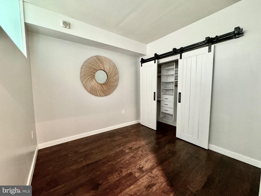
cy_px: 98
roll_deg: +0.4
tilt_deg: -5.4
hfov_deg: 102.1
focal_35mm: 14
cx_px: 130
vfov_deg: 85.7
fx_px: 106
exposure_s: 1/60
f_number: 2.2
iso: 1000
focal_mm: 2.22
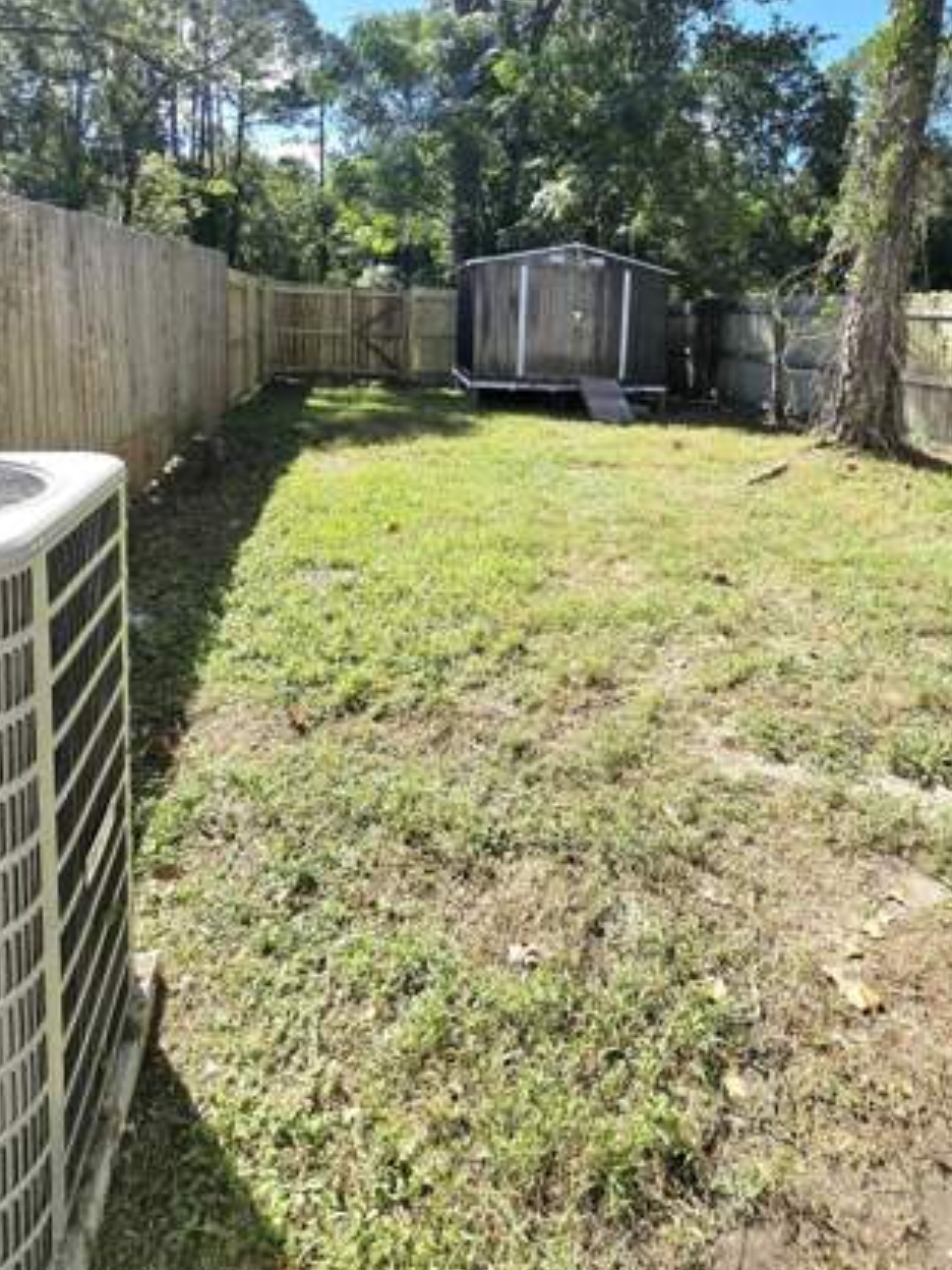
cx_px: 568
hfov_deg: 65.4
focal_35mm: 20
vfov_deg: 78.8
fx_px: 733
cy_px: 412
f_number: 2.2
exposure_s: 1/2500
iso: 50
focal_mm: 2.2
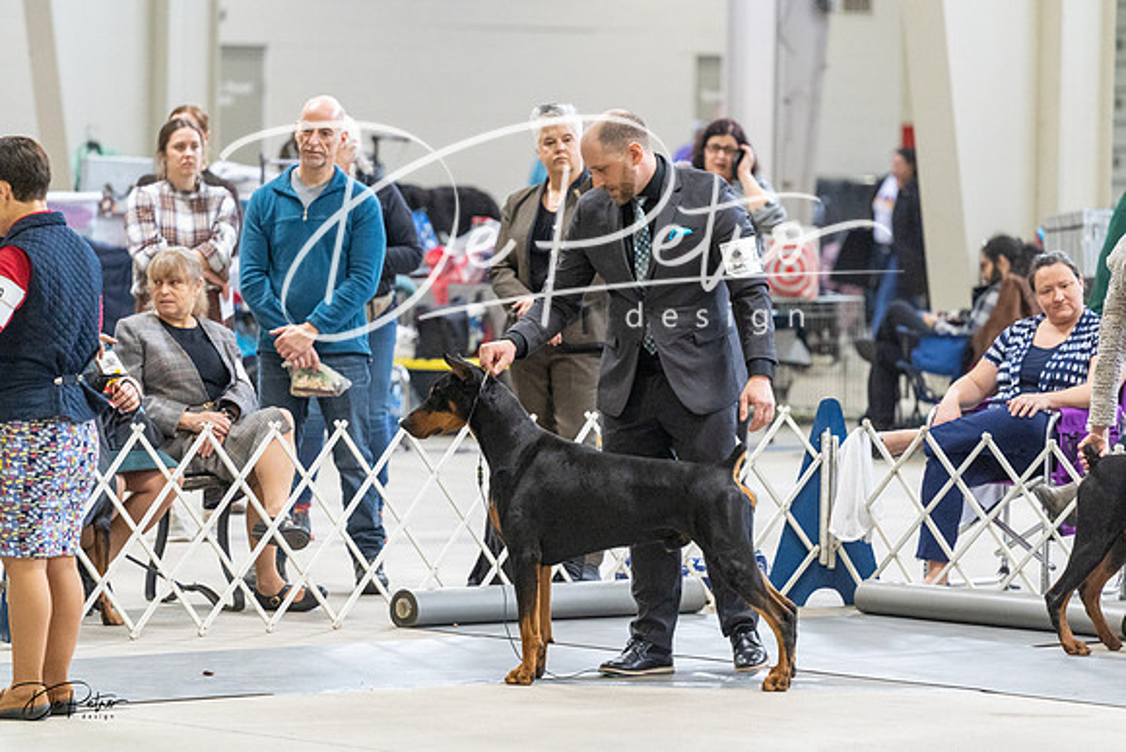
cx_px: 563
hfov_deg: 10.3
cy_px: 376
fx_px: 6257
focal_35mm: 200
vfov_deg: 6.9
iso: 6400
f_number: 4
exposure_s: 1/320
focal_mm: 200
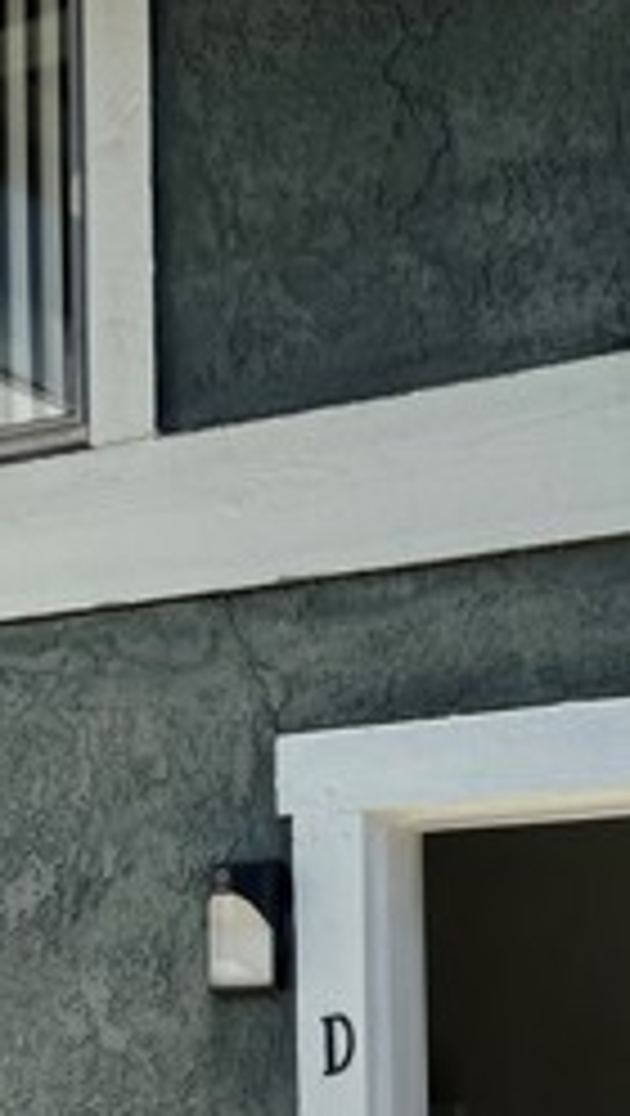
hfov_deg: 16.5
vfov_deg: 27.8
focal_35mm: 73
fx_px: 2162
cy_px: 1022
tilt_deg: +1.6
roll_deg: +1.4
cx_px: 459
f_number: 1.5
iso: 50
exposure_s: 1/6993
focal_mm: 5.7
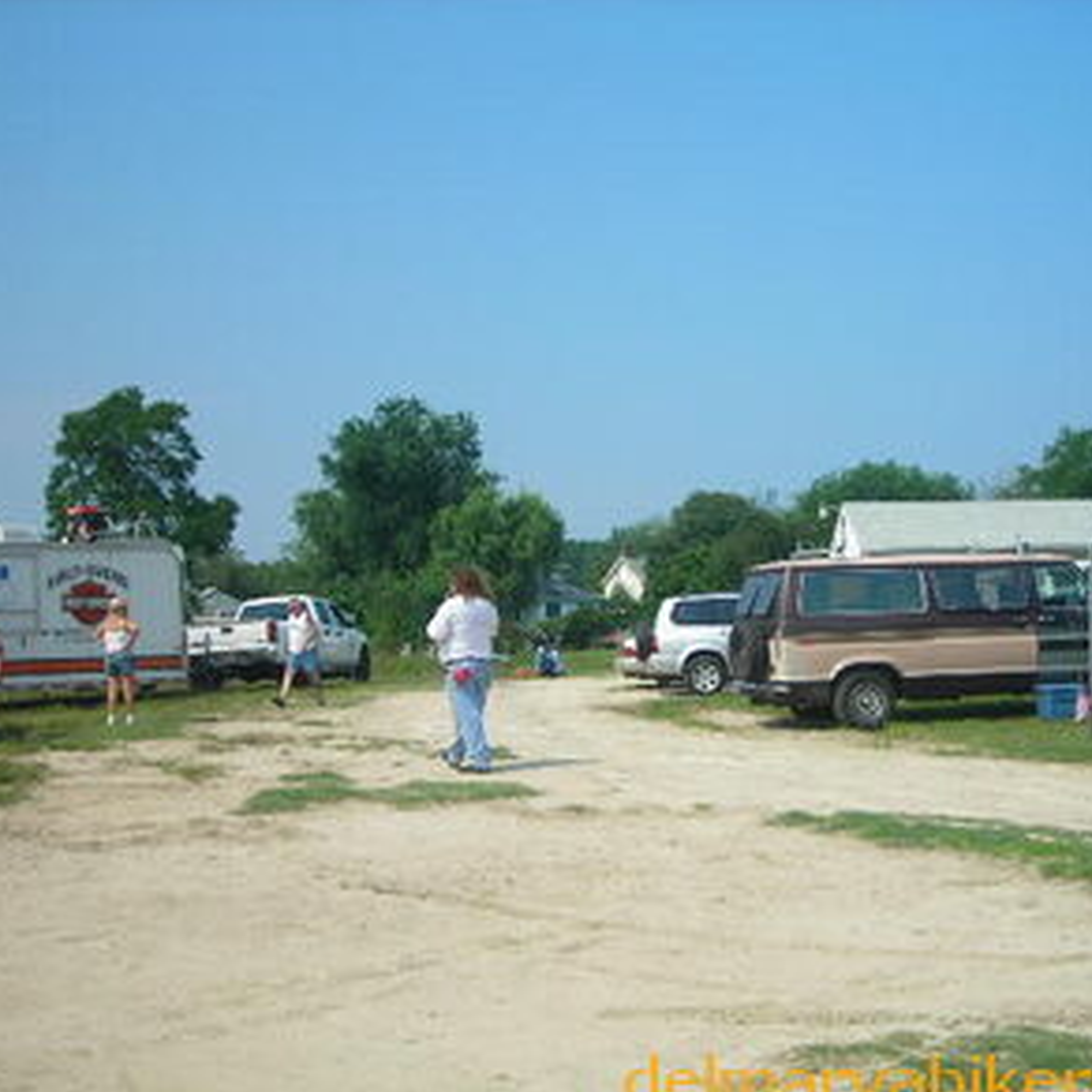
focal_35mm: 46
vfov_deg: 36.8
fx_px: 1642
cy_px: 553
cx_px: 546
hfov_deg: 36.8
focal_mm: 6.3
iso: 50
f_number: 6.4
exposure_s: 1/170
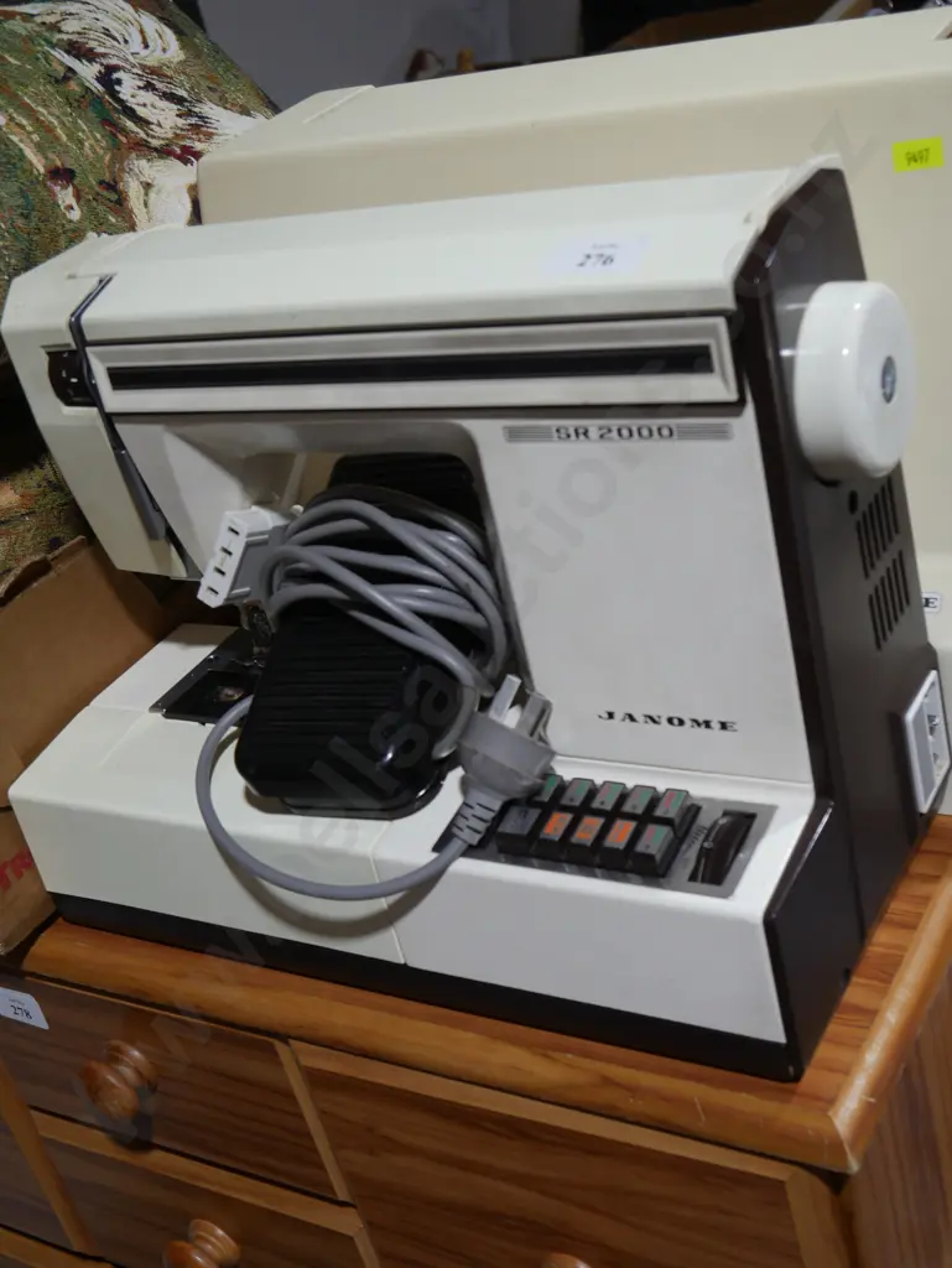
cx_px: 476
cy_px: 634
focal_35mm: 46
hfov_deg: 31.5
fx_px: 1685
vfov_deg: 41.2
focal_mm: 23
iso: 250
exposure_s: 1/60
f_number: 5.1
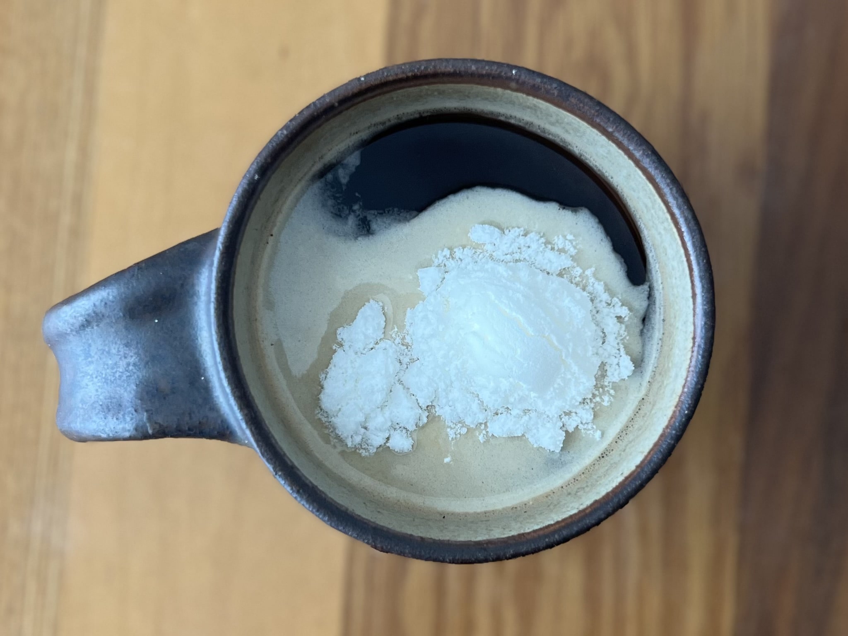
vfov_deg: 53.1
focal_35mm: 26
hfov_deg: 67.3
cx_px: 424
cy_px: 318
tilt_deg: -89.4
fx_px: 637
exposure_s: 1/60
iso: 160
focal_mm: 5.7
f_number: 1.5
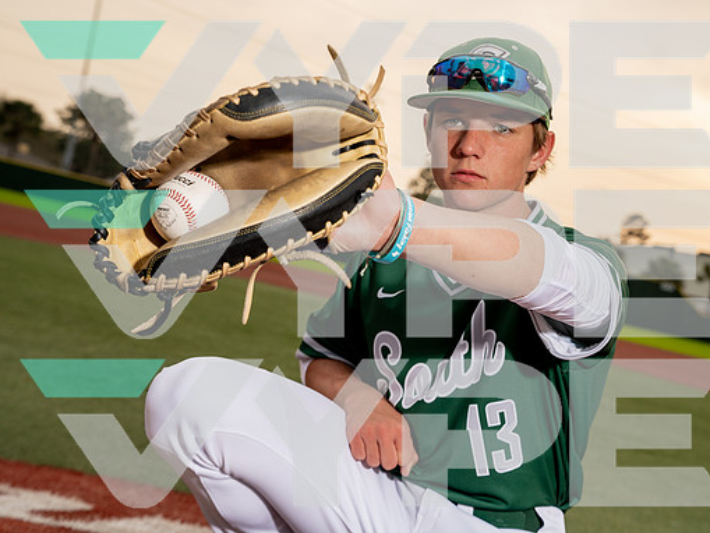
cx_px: 379
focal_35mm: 57
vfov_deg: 25.7
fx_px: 1169
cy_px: 264
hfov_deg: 33.8
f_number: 5.6
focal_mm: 52
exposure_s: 1/250
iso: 250
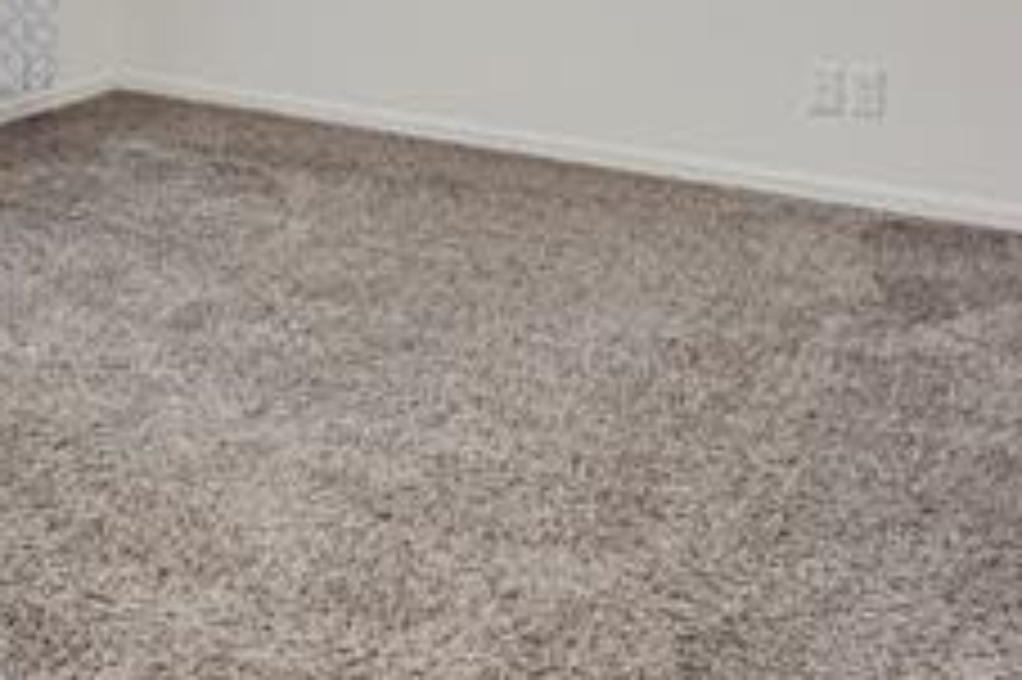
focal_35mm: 48
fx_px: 1362
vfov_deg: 24.0
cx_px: 239
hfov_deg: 39.9
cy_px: -248
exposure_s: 1
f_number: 8
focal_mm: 17
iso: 250
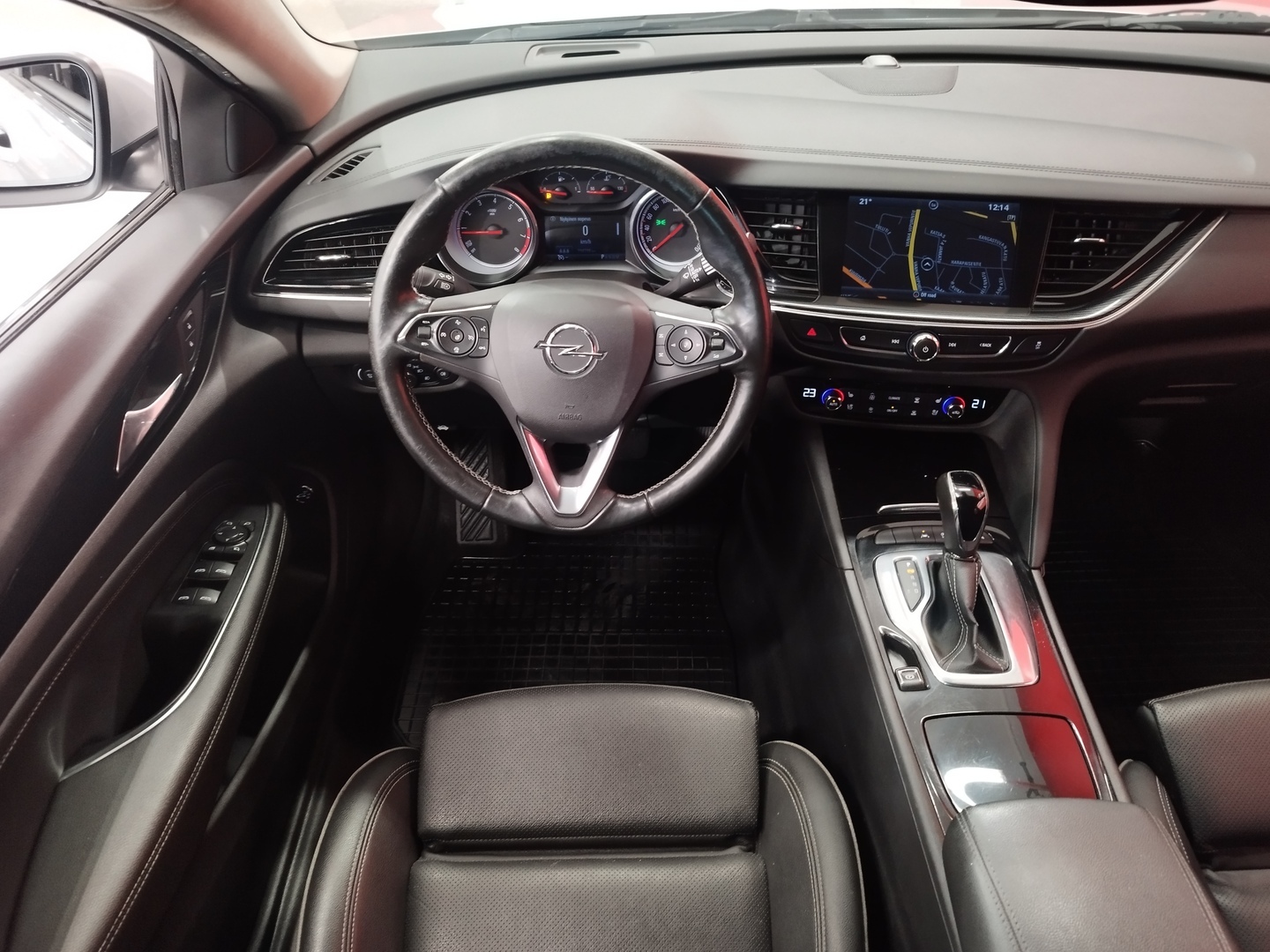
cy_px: 476
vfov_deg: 54.9
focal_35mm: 25
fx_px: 917
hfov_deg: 69.4
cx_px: 635
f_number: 1.89
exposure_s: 1/25
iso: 530
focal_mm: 5.95
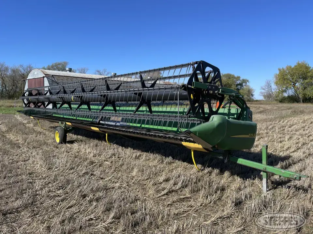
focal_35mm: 26
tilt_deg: -2.1
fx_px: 235
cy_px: 117
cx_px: 156
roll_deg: +1.7
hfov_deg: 67.3
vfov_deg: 53.1
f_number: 1.6
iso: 32
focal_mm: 5.1
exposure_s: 1/2545
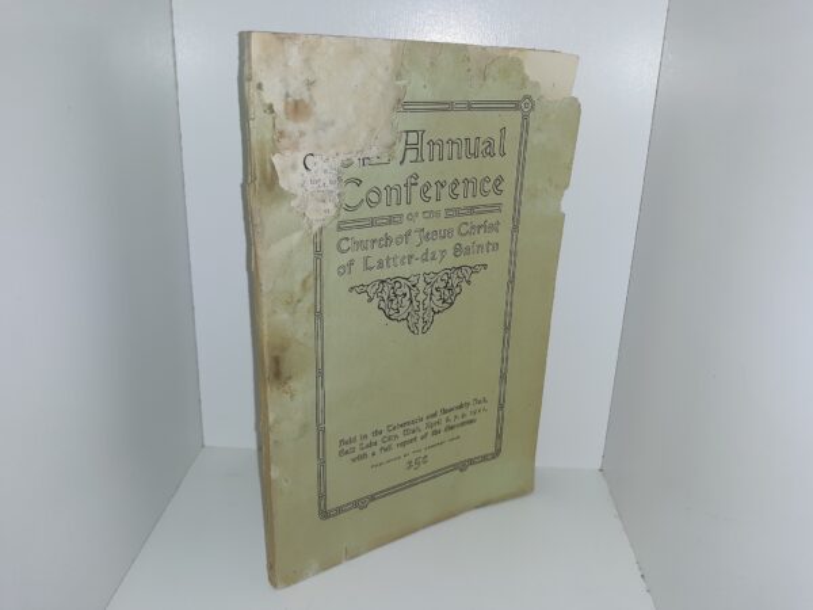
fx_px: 658
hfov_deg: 63.4
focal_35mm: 28
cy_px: 305
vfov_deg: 49.7
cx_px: 406
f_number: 1.7
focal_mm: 3.7
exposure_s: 1/165
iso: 40
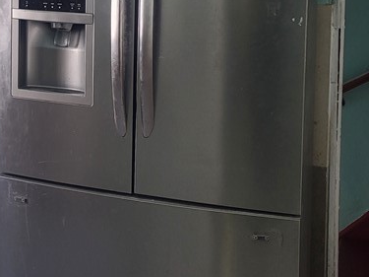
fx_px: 757
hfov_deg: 26.3
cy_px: -37
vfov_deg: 19.7
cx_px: 23
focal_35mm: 71
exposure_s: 1/120
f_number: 1.8
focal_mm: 5.4
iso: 64
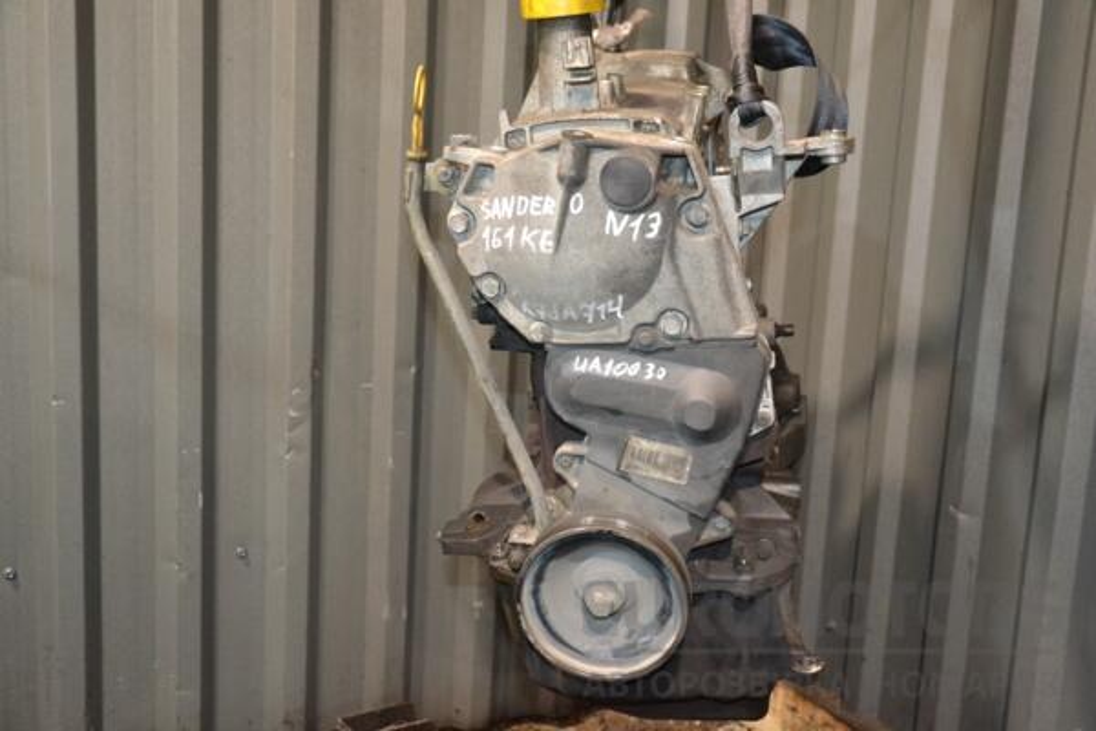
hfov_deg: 53.1
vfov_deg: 36.9
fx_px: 1096
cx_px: 548
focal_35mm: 36
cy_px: 366
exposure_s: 1/60
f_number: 3.8
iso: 2200
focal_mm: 24
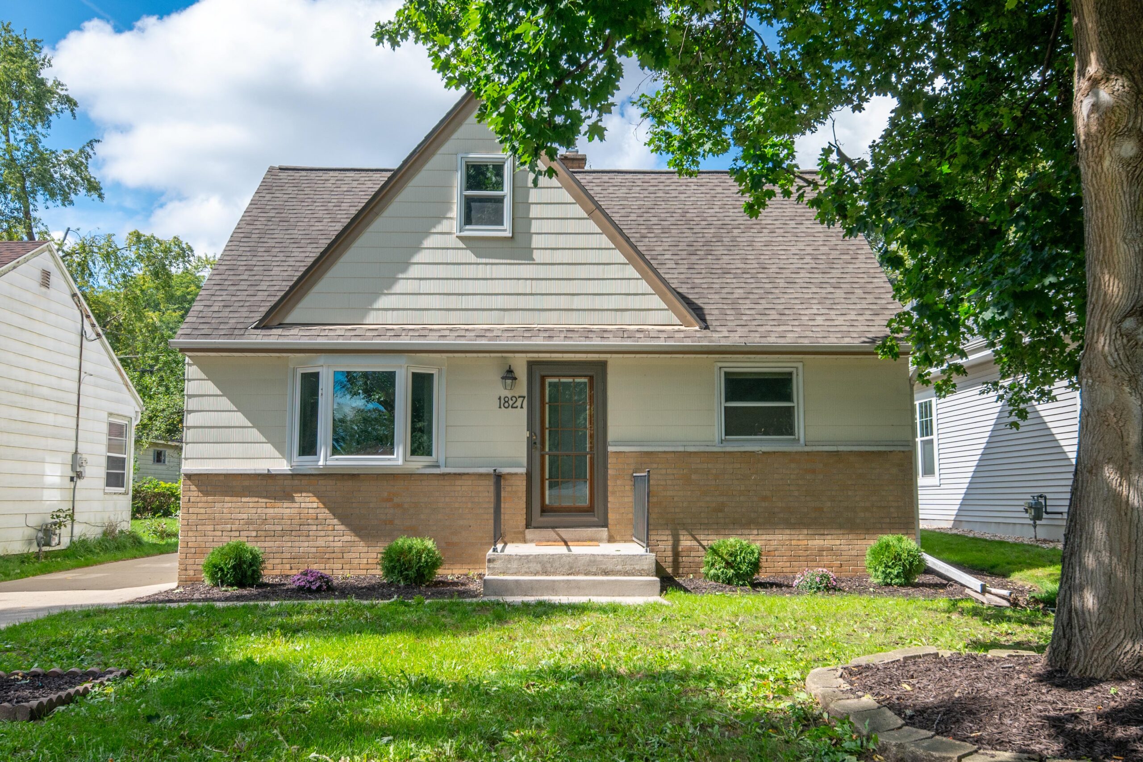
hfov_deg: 57.2
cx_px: 572
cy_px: 381
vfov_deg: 40.0
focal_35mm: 33
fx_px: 1048
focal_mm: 22
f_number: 8
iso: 320
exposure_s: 1/500
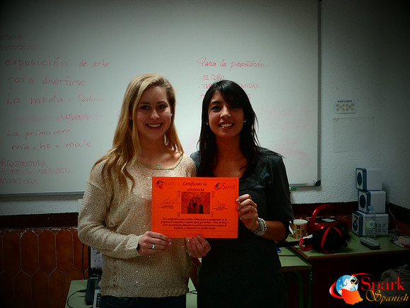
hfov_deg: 44.8
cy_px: 154
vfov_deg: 34.3
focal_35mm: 42
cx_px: 205
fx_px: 497
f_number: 4.2
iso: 400
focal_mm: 7.8
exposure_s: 1/45
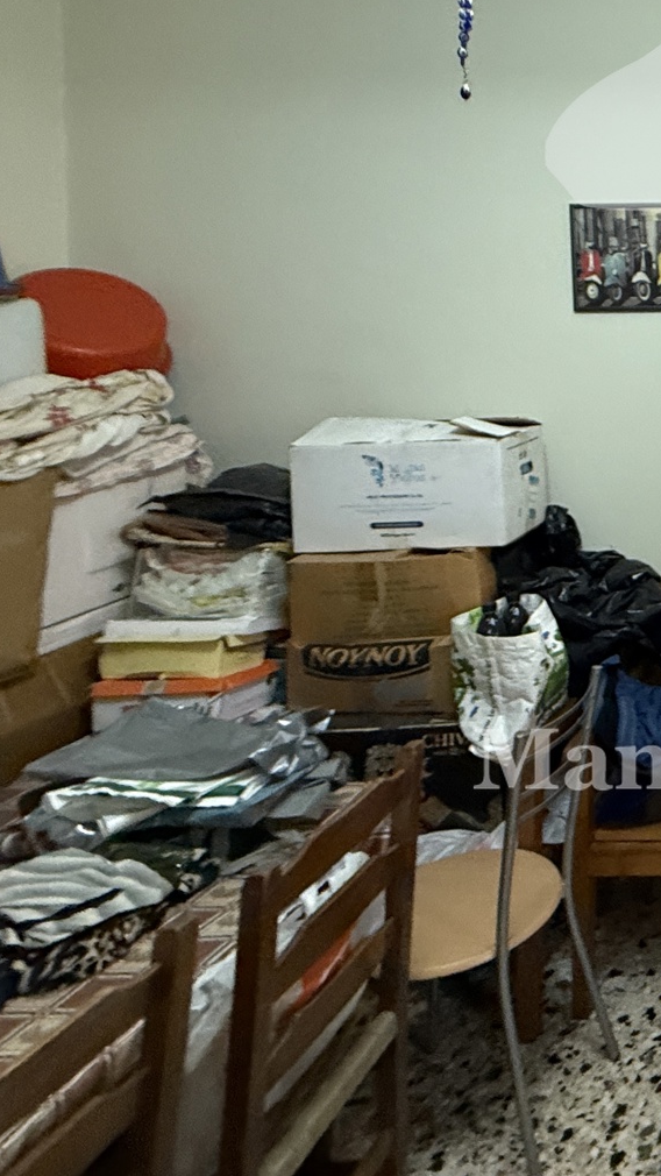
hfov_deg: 28.5
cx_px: 957
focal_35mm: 29
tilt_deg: +0.9
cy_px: 339
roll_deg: -1.0
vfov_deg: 63.3
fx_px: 904
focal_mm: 2.22
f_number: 2.2
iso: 320
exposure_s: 1/50
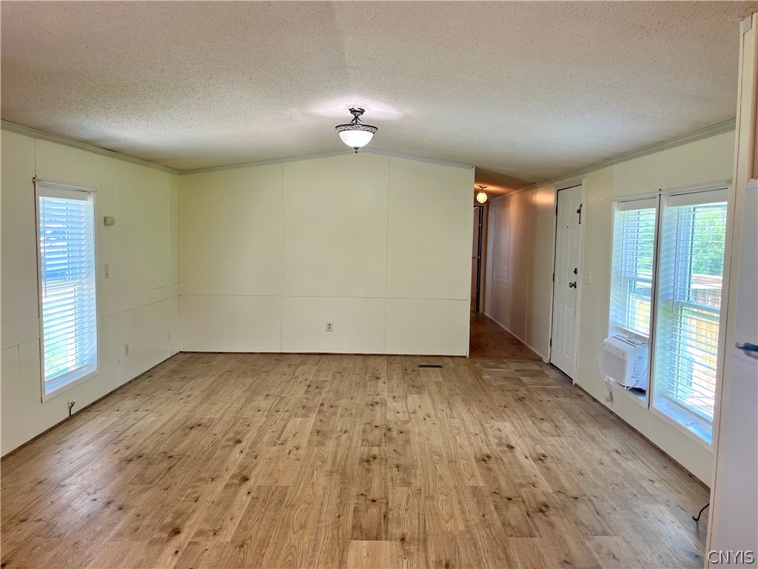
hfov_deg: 67.3
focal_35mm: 26
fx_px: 569
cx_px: 379
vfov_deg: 53.1
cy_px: 284
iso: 80
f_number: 1.6
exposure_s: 1/120
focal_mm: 5.1
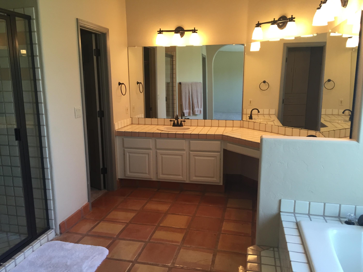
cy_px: 136
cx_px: 182
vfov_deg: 48.2
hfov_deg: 61.7
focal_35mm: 29
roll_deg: +0.0
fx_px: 304
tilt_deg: -11.0
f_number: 2.2
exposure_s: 1/30
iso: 100
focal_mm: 4.15
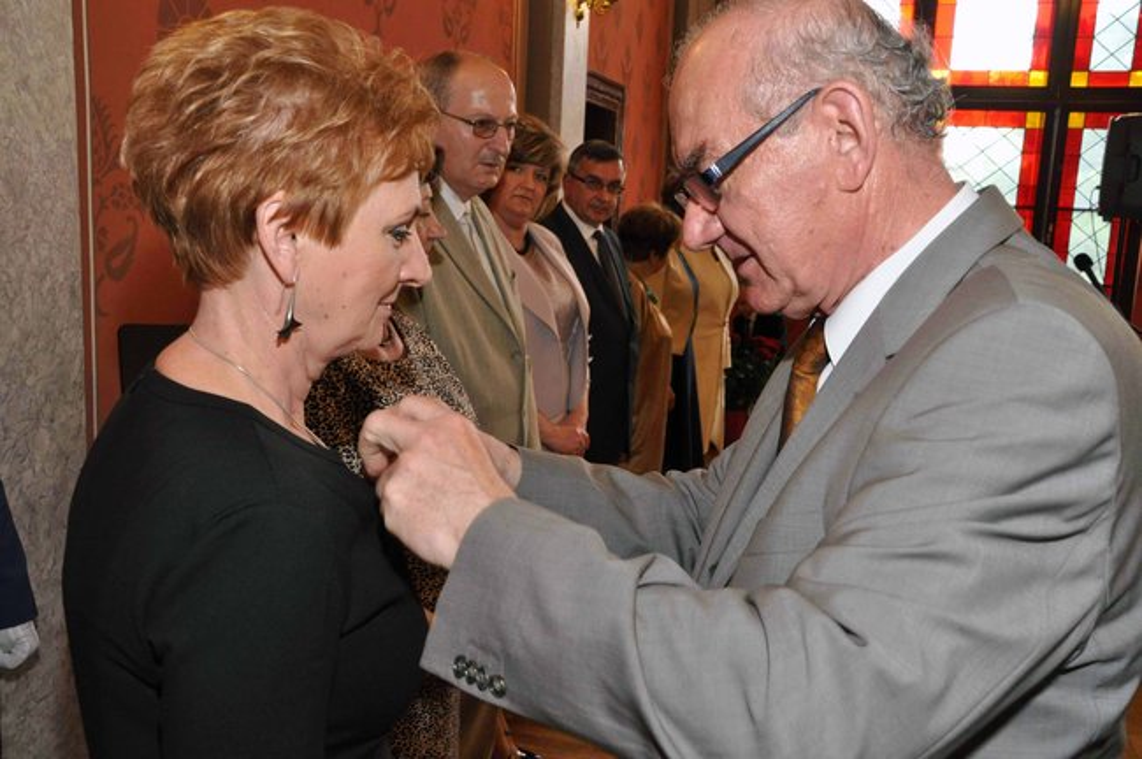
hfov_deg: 51.3
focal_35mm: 38
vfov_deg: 35.4
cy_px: 380
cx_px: 571
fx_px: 1188
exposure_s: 1/60
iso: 1250
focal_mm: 25
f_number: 11
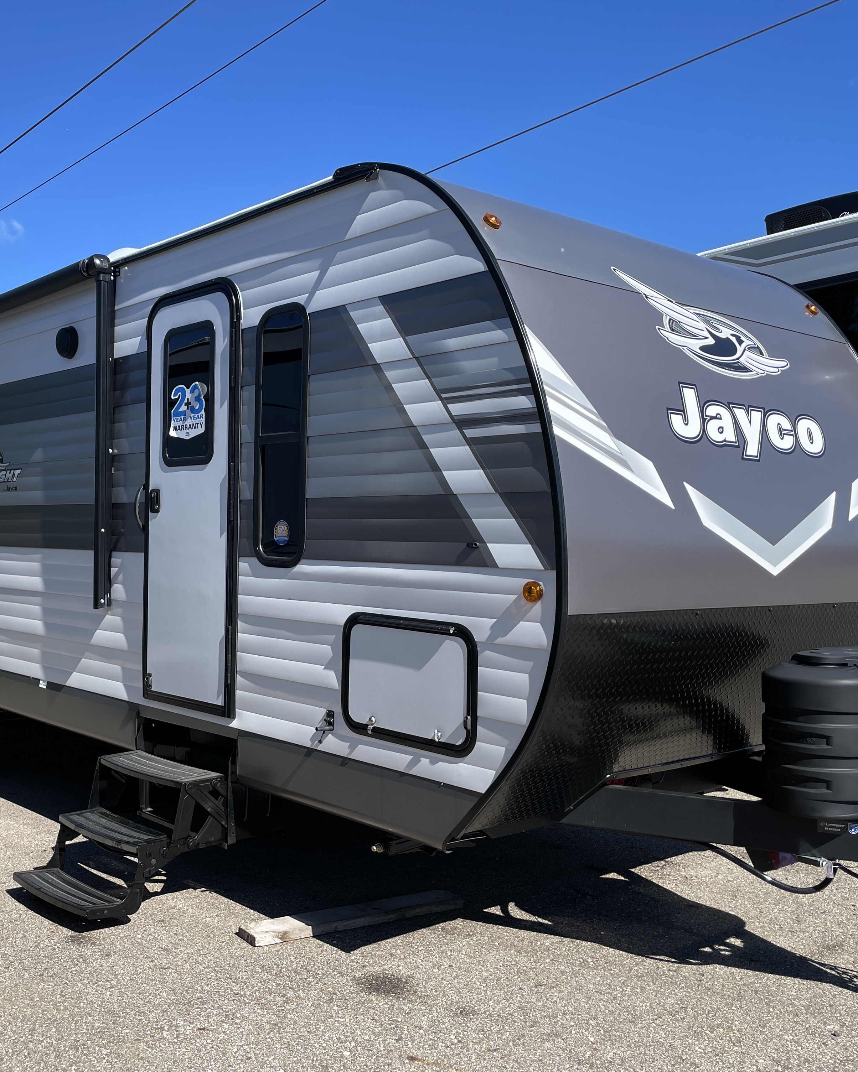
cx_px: 245
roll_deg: +1.2
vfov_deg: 52.8
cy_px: 538
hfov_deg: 42.4
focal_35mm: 34
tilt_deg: +3.3
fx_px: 1079
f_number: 1.6
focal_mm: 4.2
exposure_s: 1/2564
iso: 32
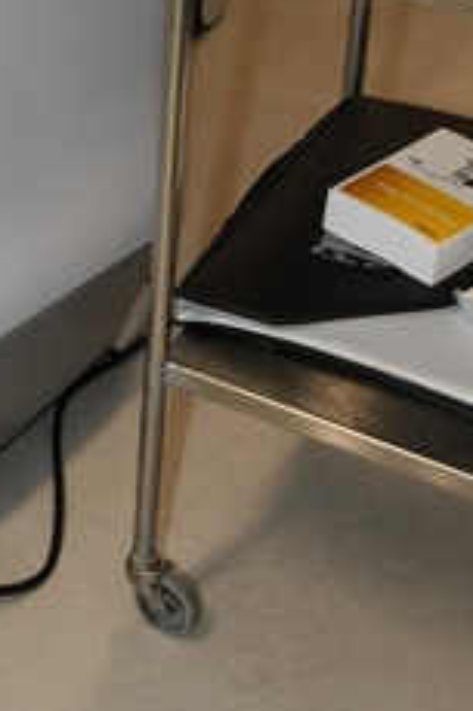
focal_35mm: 94
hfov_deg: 14.1
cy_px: -195
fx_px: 1855
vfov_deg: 20.0
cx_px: -87
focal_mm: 24
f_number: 5.6
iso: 400
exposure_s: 1/60
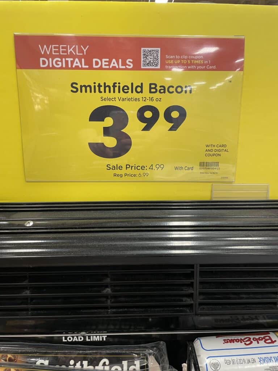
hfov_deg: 53.1
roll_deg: +0.2
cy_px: 186
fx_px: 278
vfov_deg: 67.3
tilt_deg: -8.3
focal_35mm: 26
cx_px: 139
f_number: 1.6
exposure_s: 1/60
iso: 100
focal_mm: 4.2
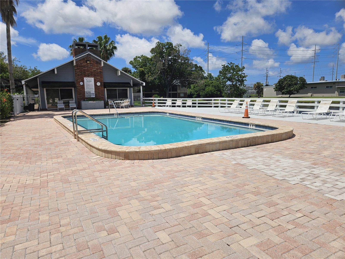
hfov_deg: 73.9
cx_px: 172
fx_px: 229
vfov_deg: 58.9
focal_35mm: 23
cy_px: 130
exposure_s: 1/4692
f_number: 1.8
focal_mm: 5.4
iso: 25
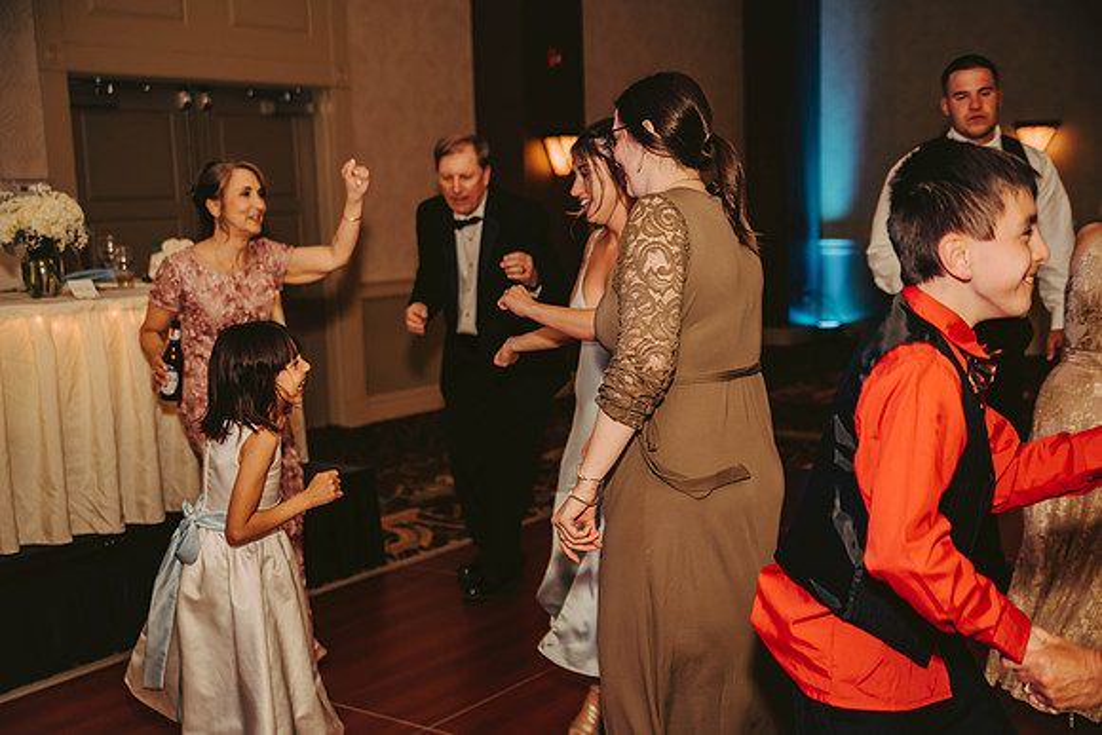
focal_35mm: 48
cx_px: 551
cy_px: 368
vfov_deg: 28.1
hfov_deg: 41.1
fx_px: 1470
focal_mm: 48
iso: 500
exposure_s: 1/60
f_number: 2.8
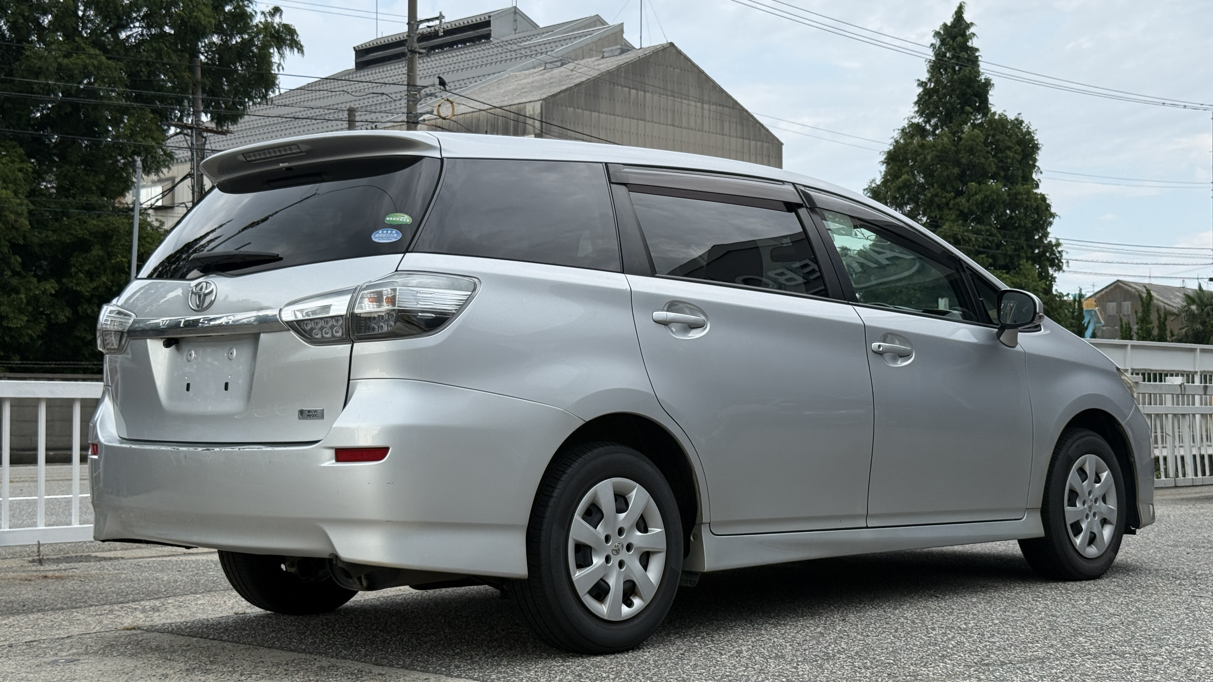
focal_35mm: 53
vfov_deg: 22.6
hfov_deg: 39.2
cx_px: 607
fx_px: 1705
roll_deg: -0.6
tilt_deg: +2.5
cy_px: 348
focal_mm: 6.76
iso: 64
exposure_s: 1/1543
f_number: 1.78
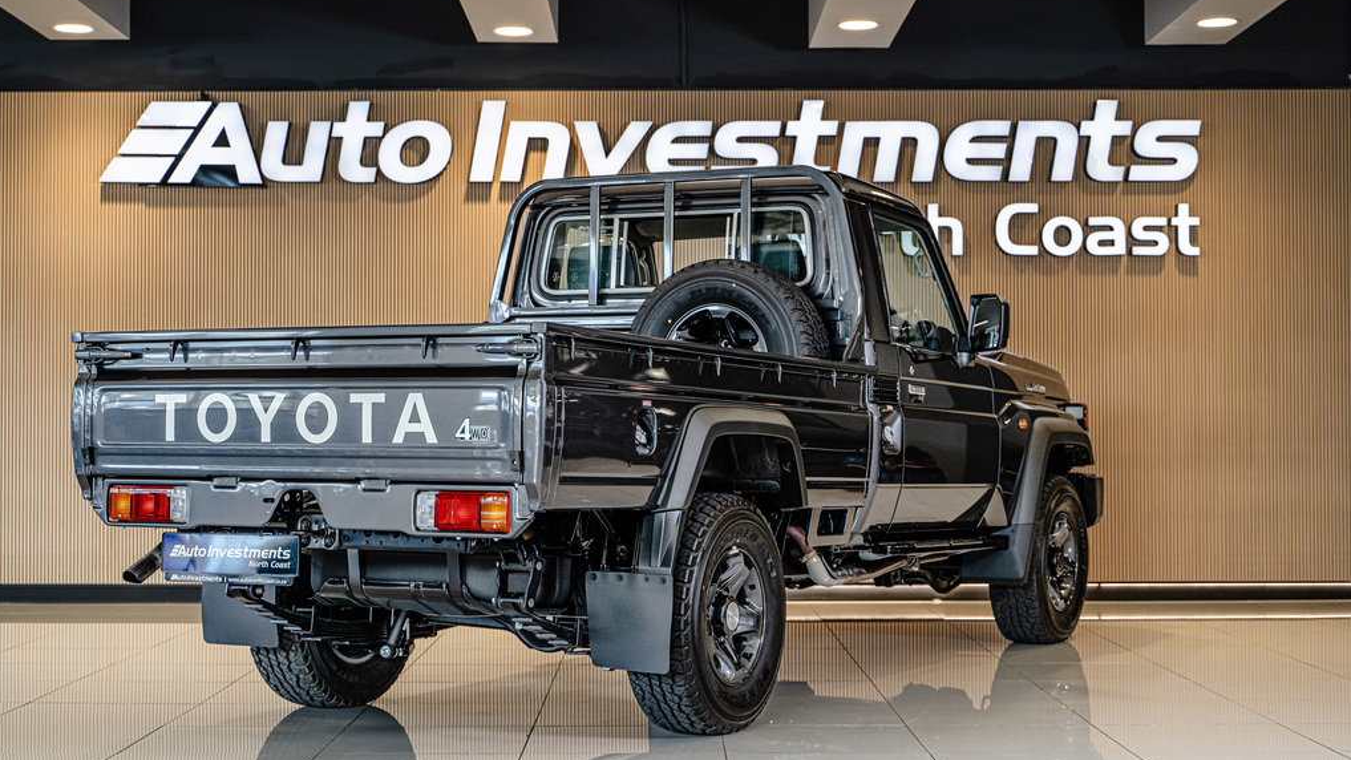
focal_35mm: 59
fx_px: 2114
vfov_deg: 20.4
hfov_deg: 35.4
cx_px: 673
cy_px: 369
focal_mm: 56
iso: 640
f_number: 4
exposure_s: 1/200
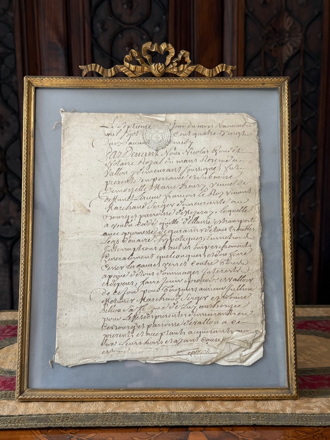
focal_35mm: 48
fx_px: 610
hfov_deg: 30.3
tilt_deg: -11.3
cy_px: 220
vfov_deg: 39.7
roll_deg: +1.1
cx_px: 165
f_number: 1.78
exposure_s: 1/280
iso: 64
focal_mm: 6.76
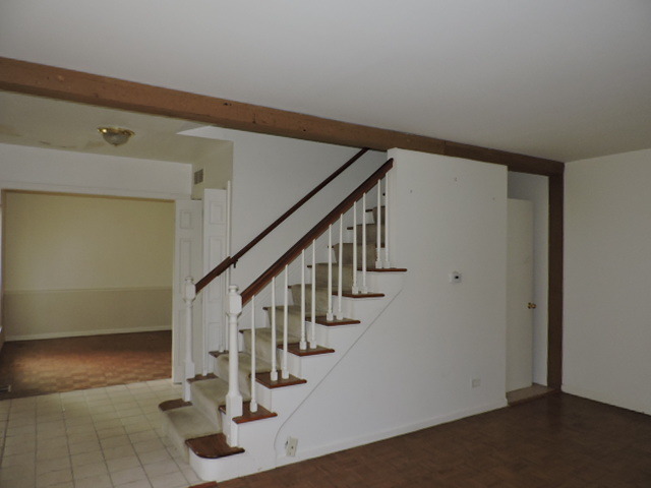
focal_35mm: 24
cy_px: 244
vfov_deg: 56.8
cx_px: 326
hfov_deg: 71.6
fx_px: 451
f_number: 3
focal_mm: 4.3
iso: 200
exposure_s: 1/30
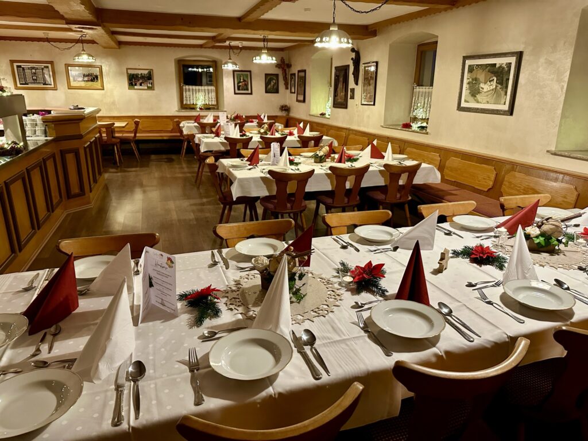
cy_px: 220
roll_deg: -0.6
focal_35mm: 24
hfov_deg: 71.6
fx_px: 408
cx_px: 294
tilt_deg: -17.9
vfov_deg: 56.8
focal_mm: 6.86
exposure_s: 1/50
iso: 500
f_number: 1.78
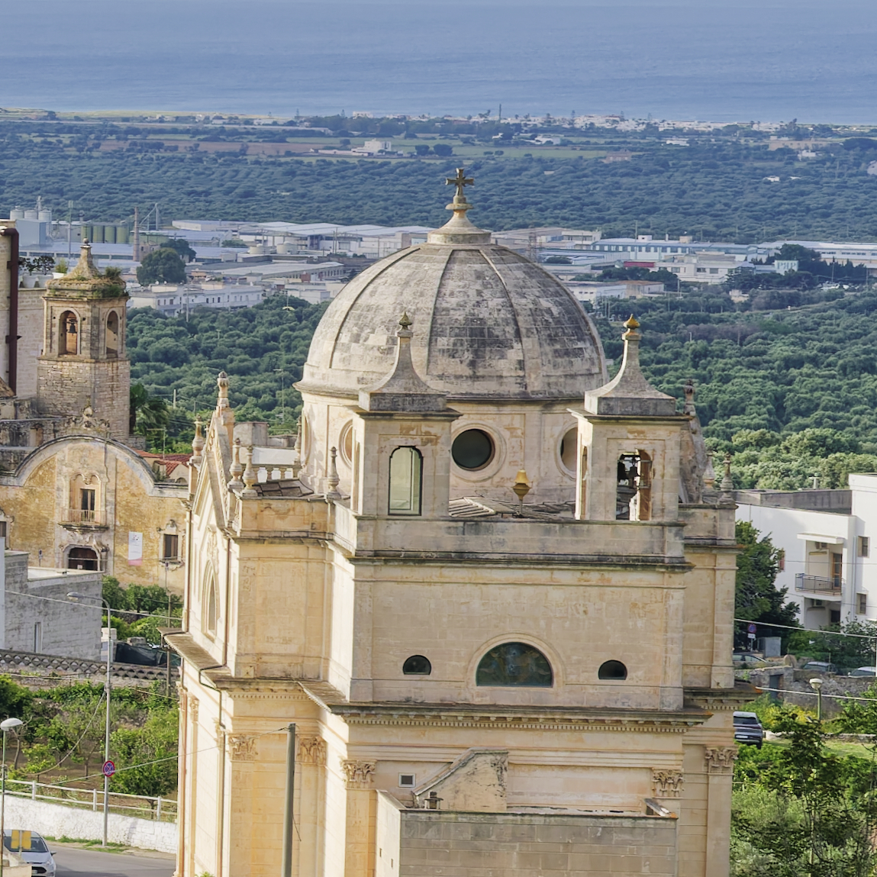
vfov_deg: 7.3
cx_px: -2392
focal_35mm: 240
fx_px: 6879
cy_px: 302
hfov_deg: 6.2
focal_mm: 35
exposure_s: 1/250
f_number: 7.1
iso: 100
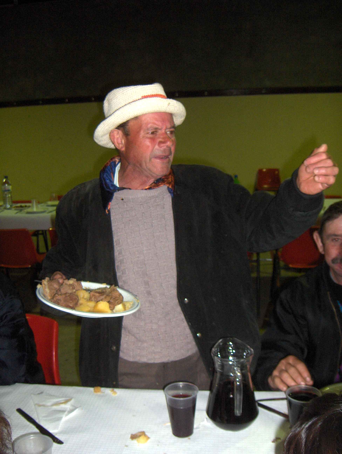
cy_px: 227
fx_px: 512
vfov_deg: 47.8
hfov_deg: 36.9
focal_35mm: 39
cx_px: 171
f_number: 2.8
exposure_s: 1/60
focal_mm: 8
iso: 100
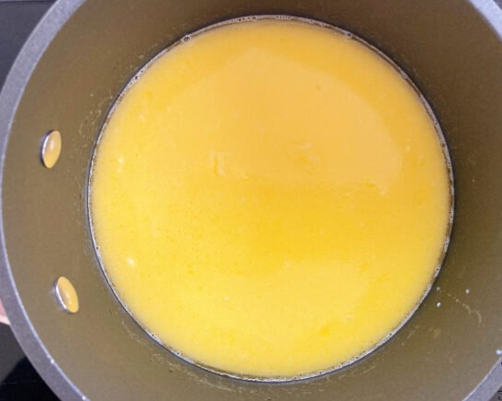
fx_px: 445
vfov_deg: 48.5
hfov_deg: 58.7
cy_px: 202
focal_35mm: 30
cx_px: 269
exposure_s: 1/100
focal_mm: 3.99
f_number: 1.8
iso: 80
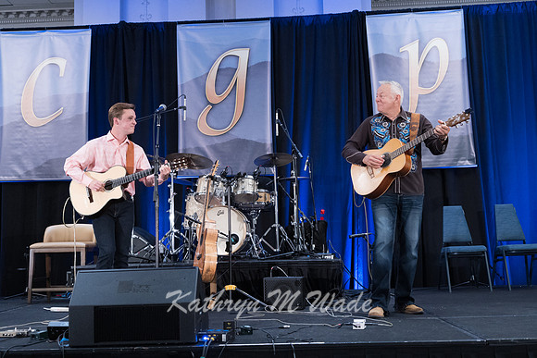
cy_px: 179
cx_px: 268
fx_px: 656
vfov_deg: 30.5
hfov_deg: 44.5
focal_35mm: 44
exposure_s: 1/200
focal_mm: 44
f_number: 4.5
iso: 6400
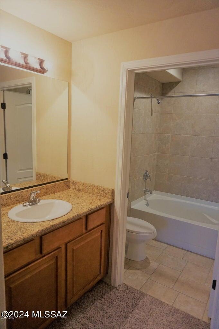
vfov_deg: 73.8
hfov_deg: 53.1
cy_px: 164
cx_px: 110
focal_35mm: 24
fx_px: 219
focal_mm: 16
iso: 1600
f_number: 3.5
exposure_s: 1/160
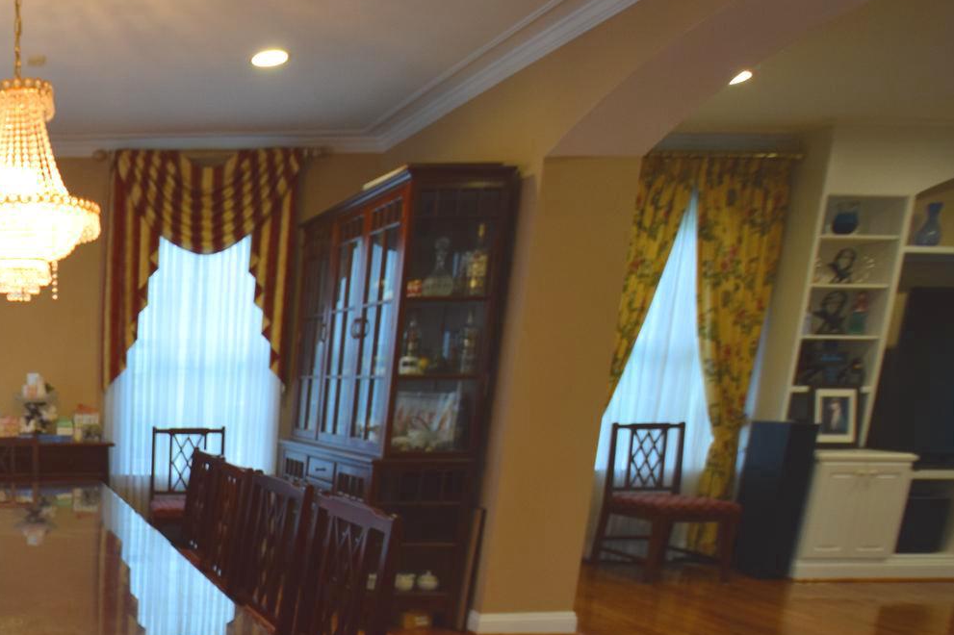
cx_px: -10
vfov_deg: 38.4
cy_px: 610
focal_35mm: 31
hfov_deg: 48.9
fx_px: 821
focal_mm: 10
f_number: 4
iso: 500
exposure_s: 1/60
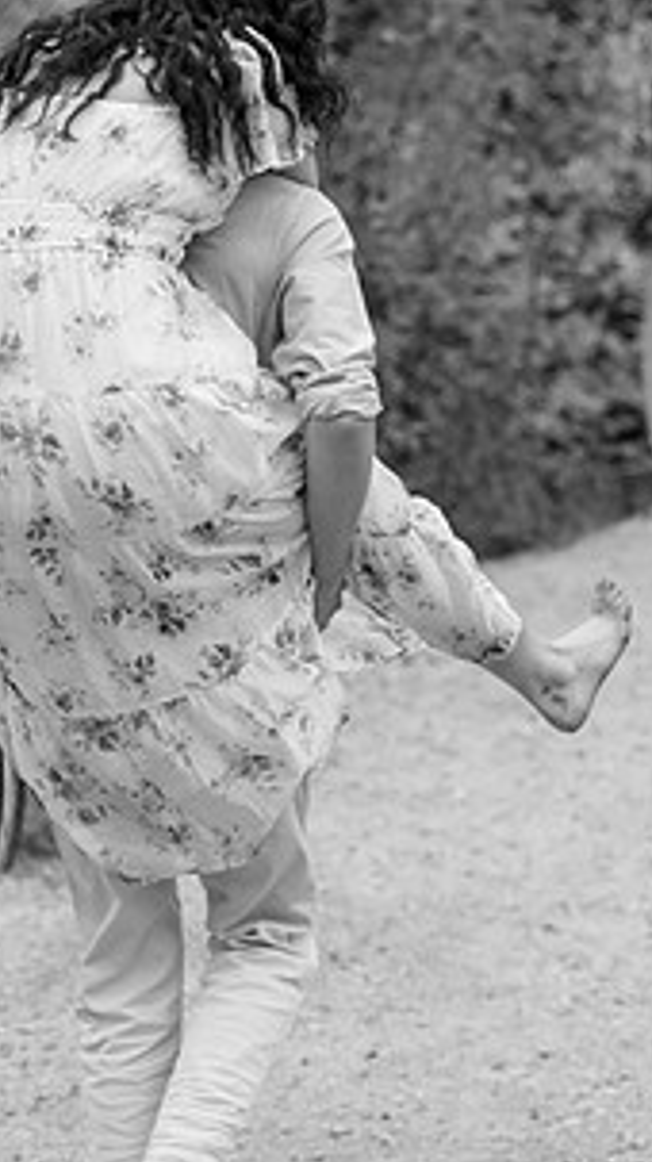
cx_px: 207
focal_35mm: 109
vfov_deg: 19.6
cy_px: 495
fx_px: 3357
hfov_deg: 11.1
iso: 1600
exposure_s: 1/200
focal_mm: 70
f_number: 3.5
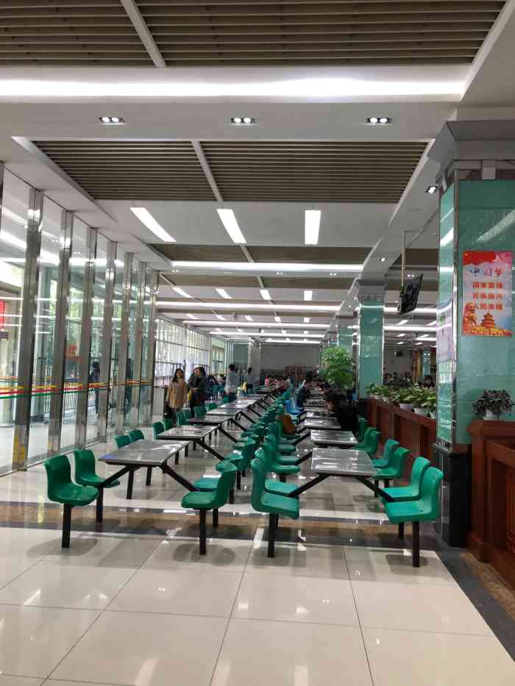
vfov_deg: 63.4
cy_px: 343
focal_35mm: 28
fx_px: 555
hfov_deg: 49.8
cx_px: 258
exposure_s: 1/25
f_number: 1.8
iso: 32
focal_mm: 3.99
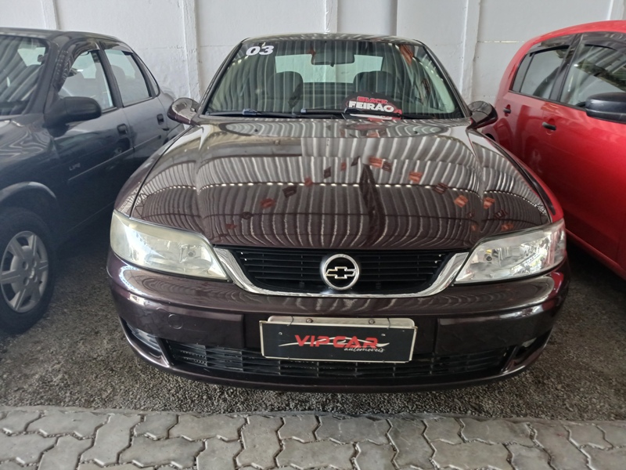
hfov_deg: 67.3
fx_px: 470
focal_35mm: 26
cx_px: 313
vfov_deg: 53.1
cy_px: 235
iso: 320
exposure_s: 1/60
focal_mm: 3.98
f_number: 1.8
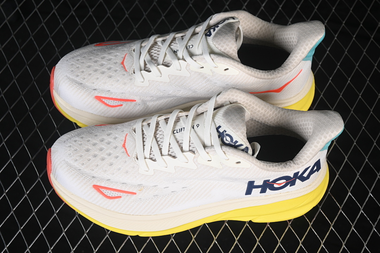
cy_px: 126
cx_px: 190
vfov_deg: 18.2
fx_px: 792
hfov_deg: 27.0
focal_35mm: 75
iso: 160
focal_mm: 50
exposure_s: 1/80
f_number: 7.1
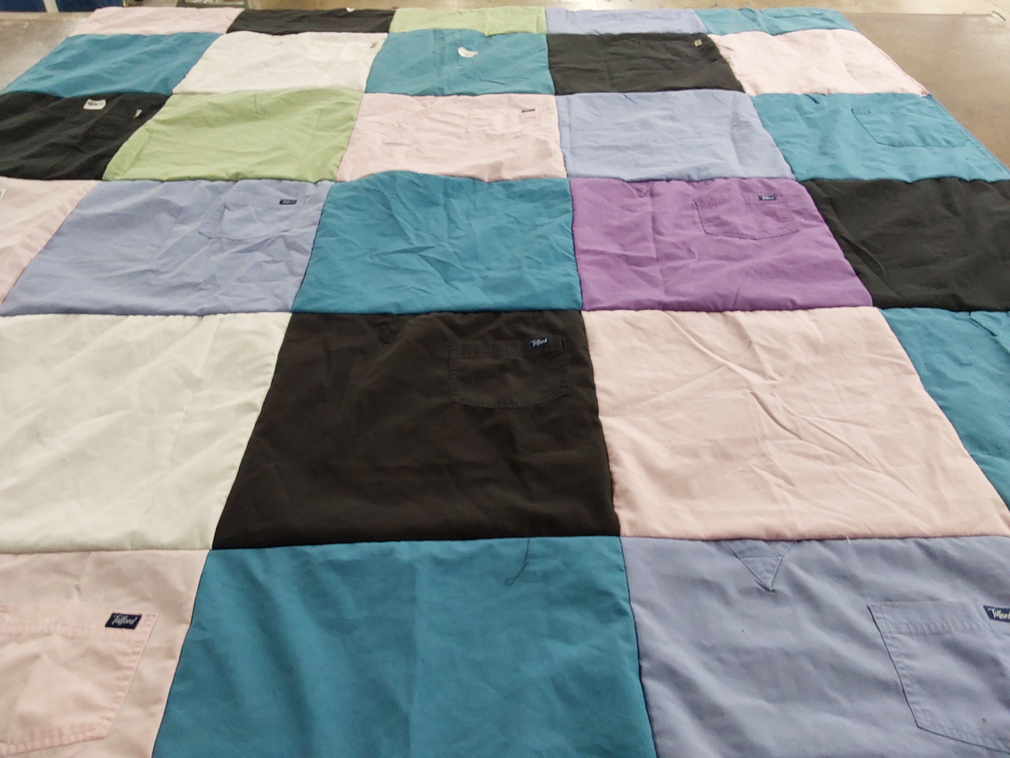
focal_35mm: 28
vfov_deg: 49.7
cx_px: 505
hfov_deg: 63.4
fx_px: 817
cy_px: 379
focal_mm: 2.91
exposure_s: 1/60
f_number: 1.9
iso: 125
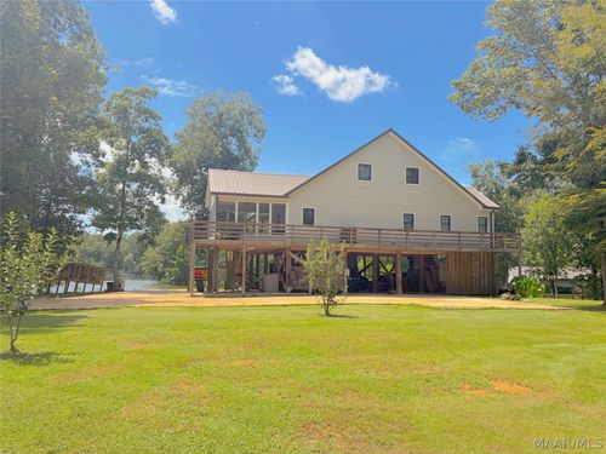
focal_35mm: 26
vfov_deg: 53.1
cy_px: 227
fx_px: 455
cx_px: 303
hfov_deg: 67.3
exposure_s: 1/2985
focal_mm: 5.96
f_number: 1.6
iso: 50
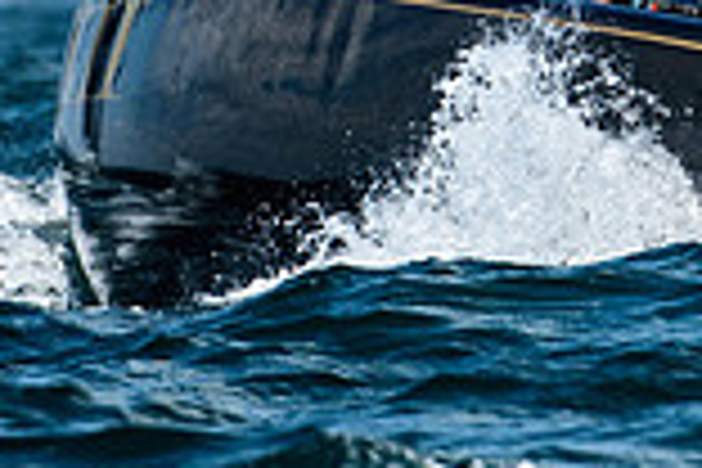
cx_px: 576
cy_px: -218
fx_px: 43482
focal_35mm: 2230
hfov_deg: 0.9
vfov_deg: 0.6
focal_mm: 400
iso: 400
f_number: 5.6
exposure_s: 1/2500
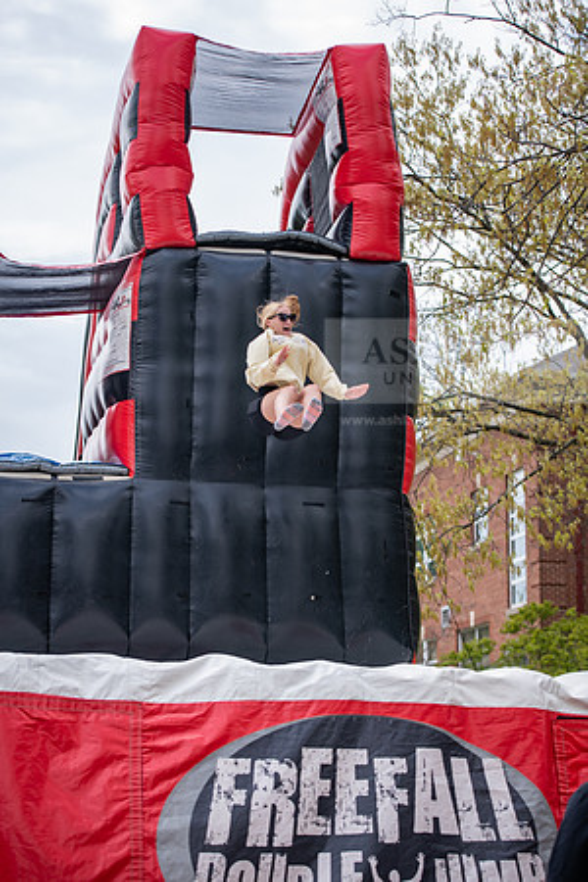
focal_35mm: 70
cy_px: 441
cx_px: 294
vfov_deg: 28.8
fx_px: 1715
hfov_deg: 19.5
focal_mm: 70
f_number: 3.5
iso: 100
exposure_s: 1/640
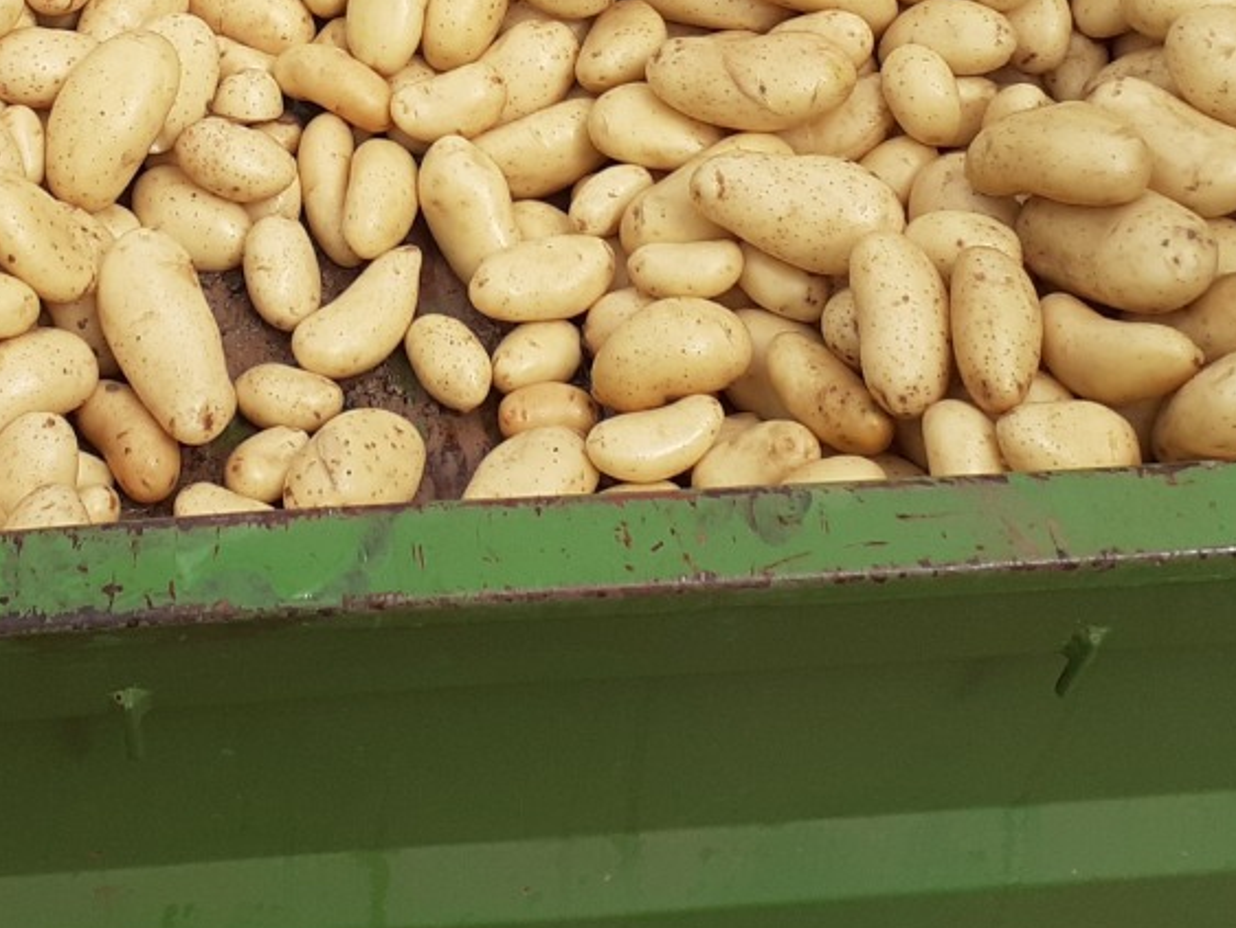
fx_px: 2465
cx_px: 334
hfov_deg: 27.8
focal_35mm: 69
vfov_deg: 20.1
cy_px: -176
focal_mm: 3.6
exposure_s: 1/1684
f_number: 1.9
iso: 40
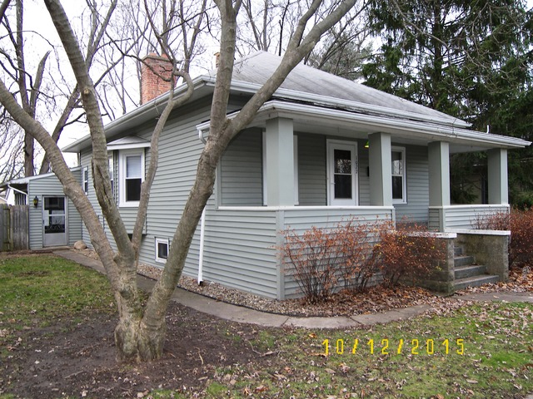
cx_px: 266
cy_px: 200
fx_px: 462
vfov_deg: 46.8
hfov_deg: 60.0
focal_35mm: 30
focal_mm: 6.3
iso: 50
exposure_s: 1/30
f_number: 3.2
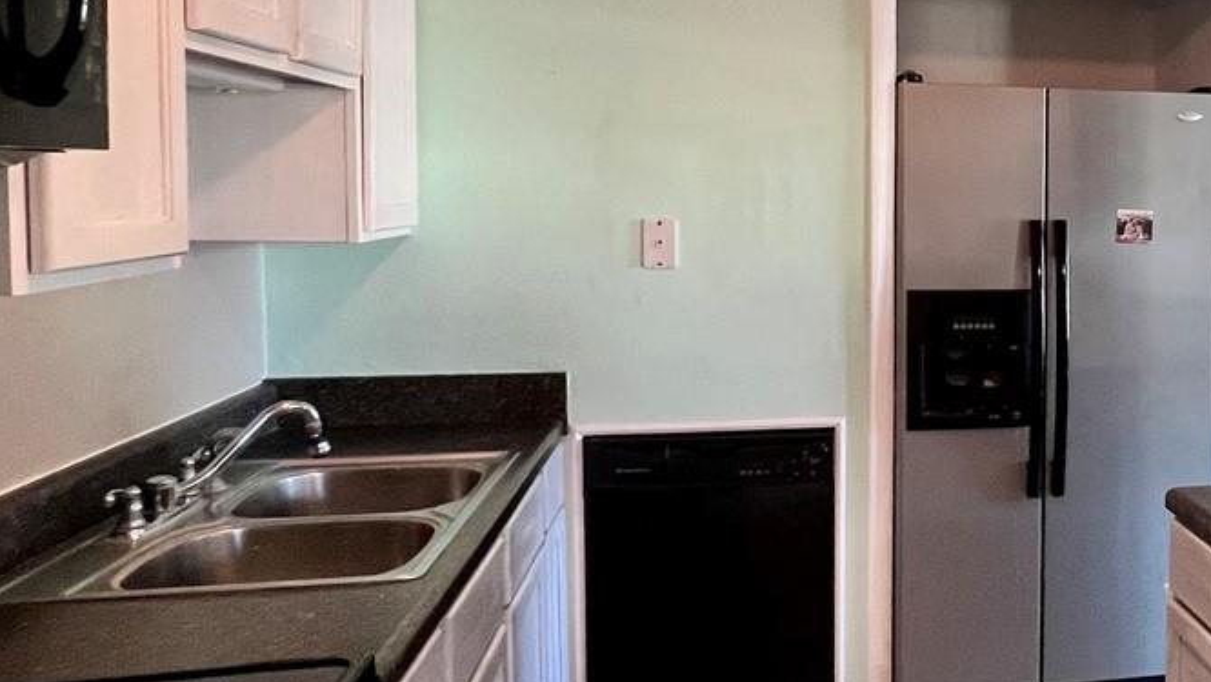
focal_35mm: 34
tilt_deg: -5.2
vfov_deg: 34.6
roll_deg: -1.3
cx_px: 1046
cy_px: 298
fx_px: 1092
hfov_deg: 52.4
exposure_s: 1/60
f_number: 1.8
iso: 320
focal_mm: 1.57
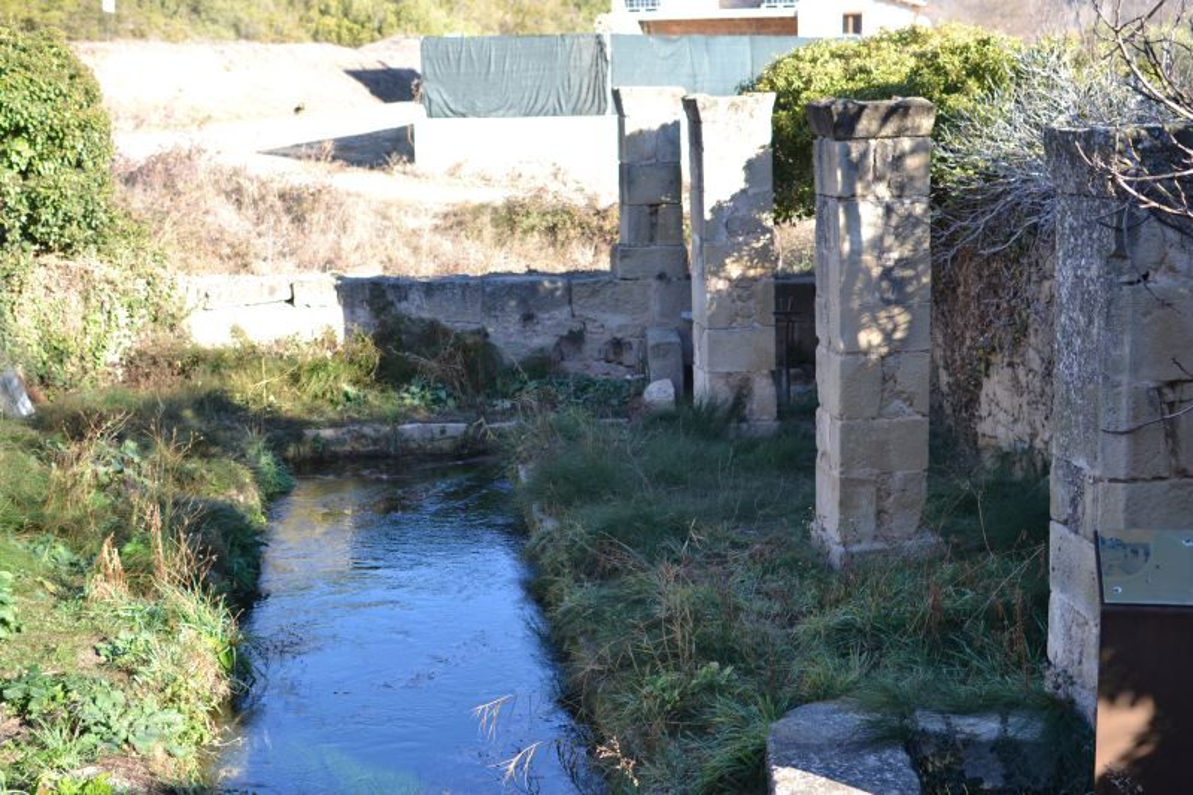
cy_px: 398
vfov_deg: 25.7
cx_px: 596
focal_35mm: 52
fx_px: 1739
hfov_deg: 37.9
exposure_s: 1/320
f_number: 3.2
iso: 100
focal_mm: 35
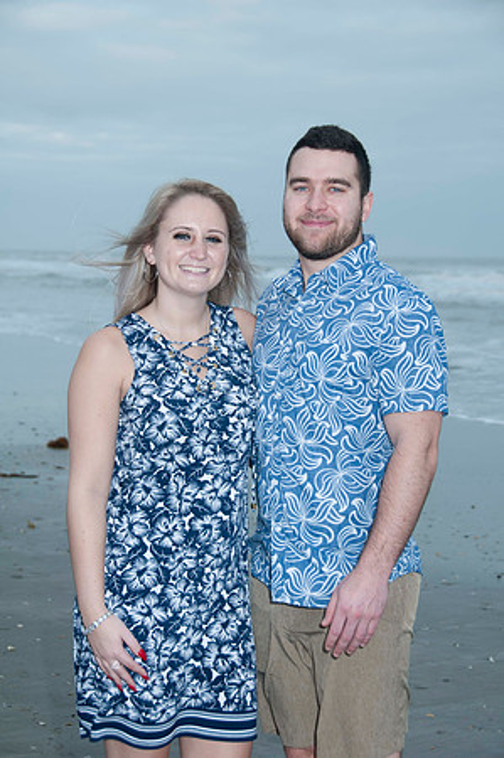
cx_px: 252
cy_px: 379
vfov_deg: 27.0
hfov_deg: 18.1
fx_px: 1579
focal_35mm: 75
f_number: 5.6
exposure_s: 1/125
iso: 100
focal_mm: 50
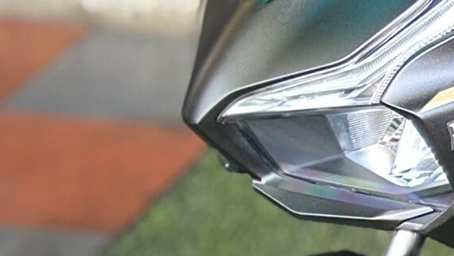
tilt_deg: -19.5
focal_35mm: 236
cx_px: 838
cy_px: 185
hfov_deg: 8.7
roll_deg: -3.9
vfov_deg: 5.1
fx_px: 2841
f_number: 1.78
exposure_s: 1/64
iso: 125
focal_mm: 6.86
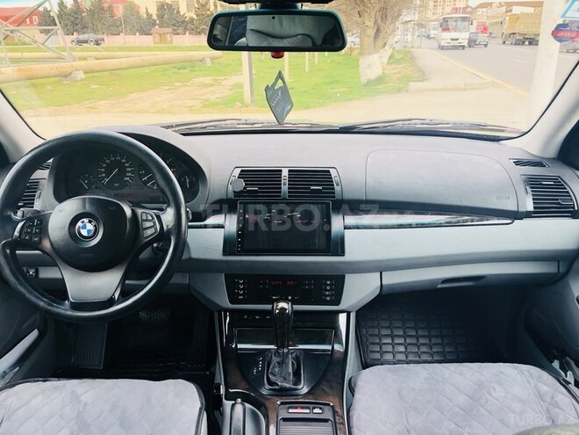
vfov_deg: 49.7
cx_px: 290
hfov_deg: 63.4
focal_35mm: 28
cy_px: 218
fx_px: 468
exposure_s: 1/155
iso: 20
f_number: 1.8
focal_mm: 3.99
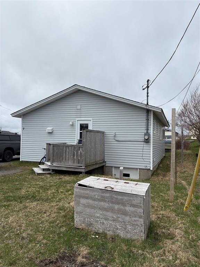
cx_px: 100
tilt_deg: +1.9
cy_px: 134
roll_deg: -1.4
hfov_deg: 53.1
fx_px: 200
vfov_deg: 67.3
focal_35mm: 26
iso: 50
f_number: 1.6
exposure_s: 1/5348
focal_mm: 5.96
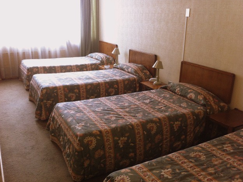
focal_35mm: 36
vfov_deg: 39.7
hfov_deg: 51.4
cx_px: 119
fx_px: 253
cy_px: 90
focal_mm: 3.85
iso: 80
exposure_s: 1/15
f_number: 2.8
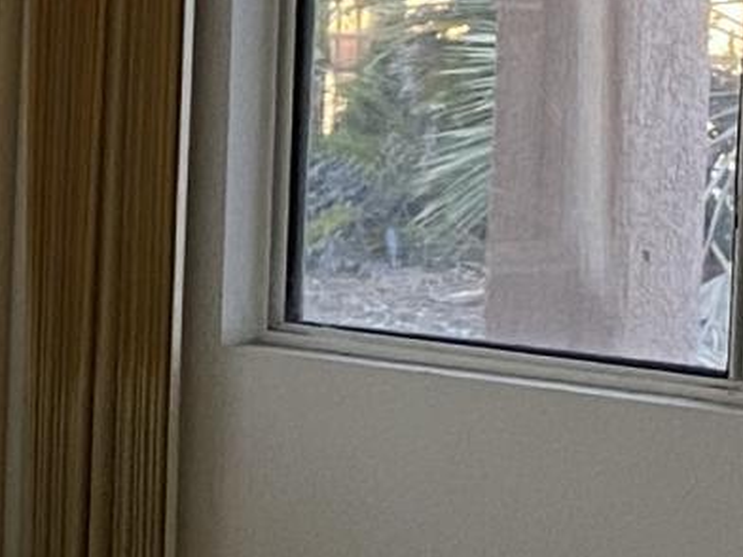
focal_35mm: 199
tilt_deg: -4.0
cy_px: 114
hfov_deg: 8.6
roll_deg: -0.5
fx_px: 4271
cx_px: -1312
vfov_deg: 7.5
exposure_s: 1/75
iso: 125
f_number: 1.8
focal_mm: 4.25
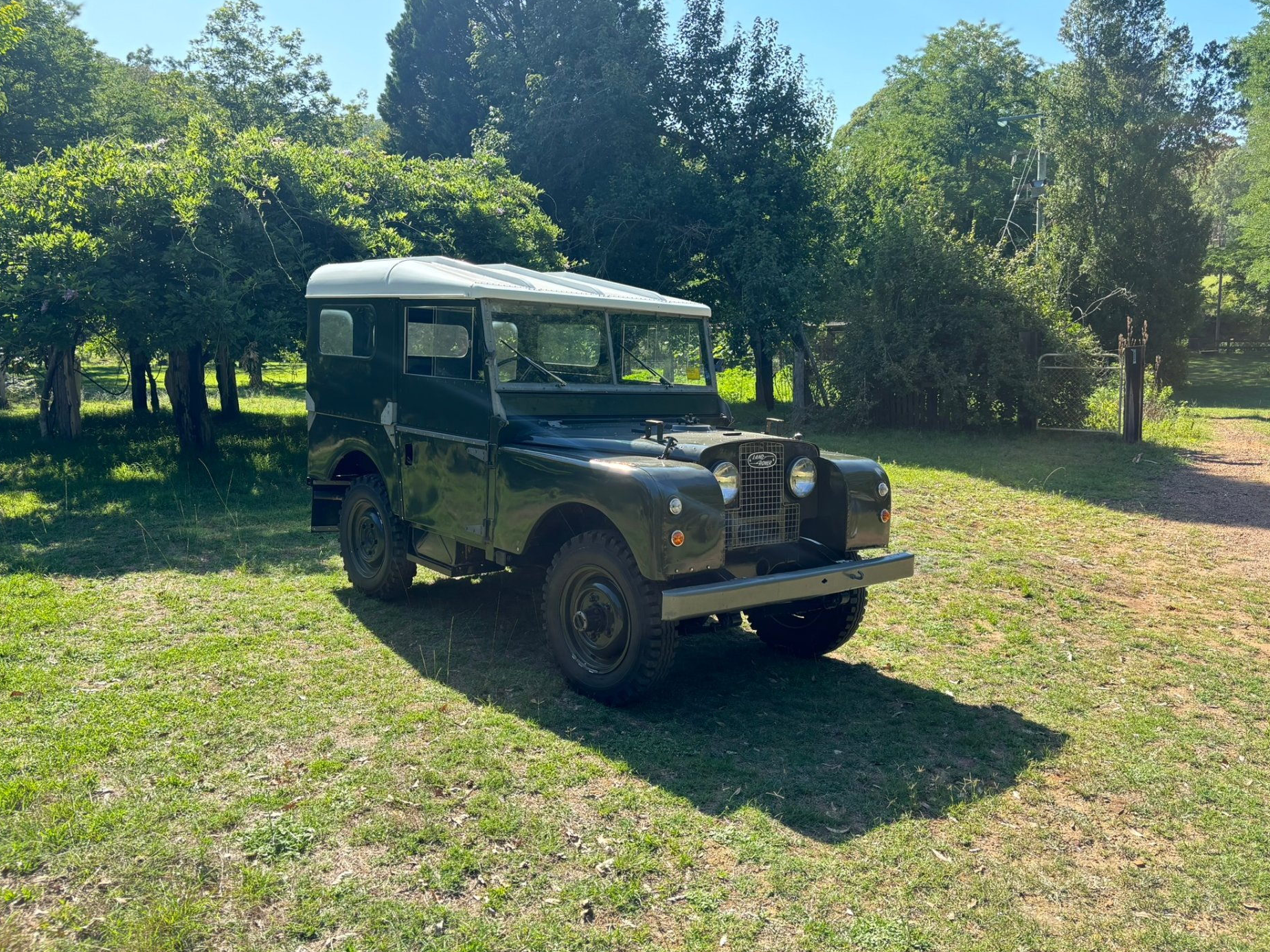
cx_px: 630
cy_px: 465
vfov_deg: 51.4
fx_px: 991
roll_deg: +2.4
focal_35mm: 27
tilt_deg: -9.5
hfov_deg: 65.3
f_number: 1.6
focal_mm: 5.96
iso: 50
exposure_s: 1/556
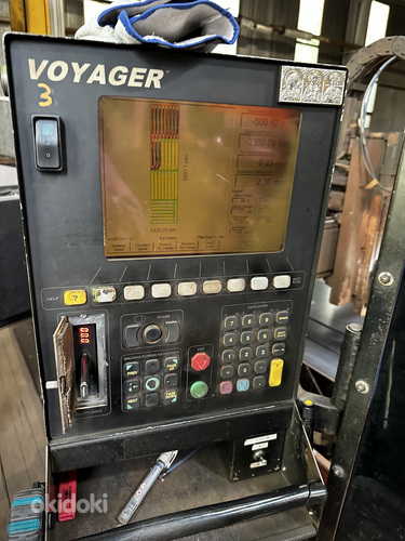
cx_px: 202
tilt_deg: -17.2
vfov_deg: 71.6
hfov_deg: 56.8
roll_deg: -2.2
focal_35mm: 24
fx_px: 374
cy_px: 270
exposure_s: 1/50
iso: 640
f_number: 1.78
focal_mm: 6.86
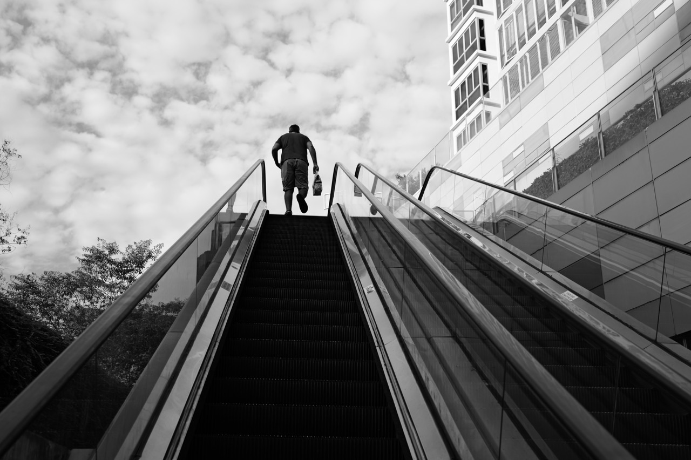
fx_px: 825
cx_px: 346
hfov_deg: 45.5
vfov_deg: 31.2
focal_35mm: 43
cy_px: 230
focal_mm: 43
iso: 100
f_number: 5
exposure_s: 1/320
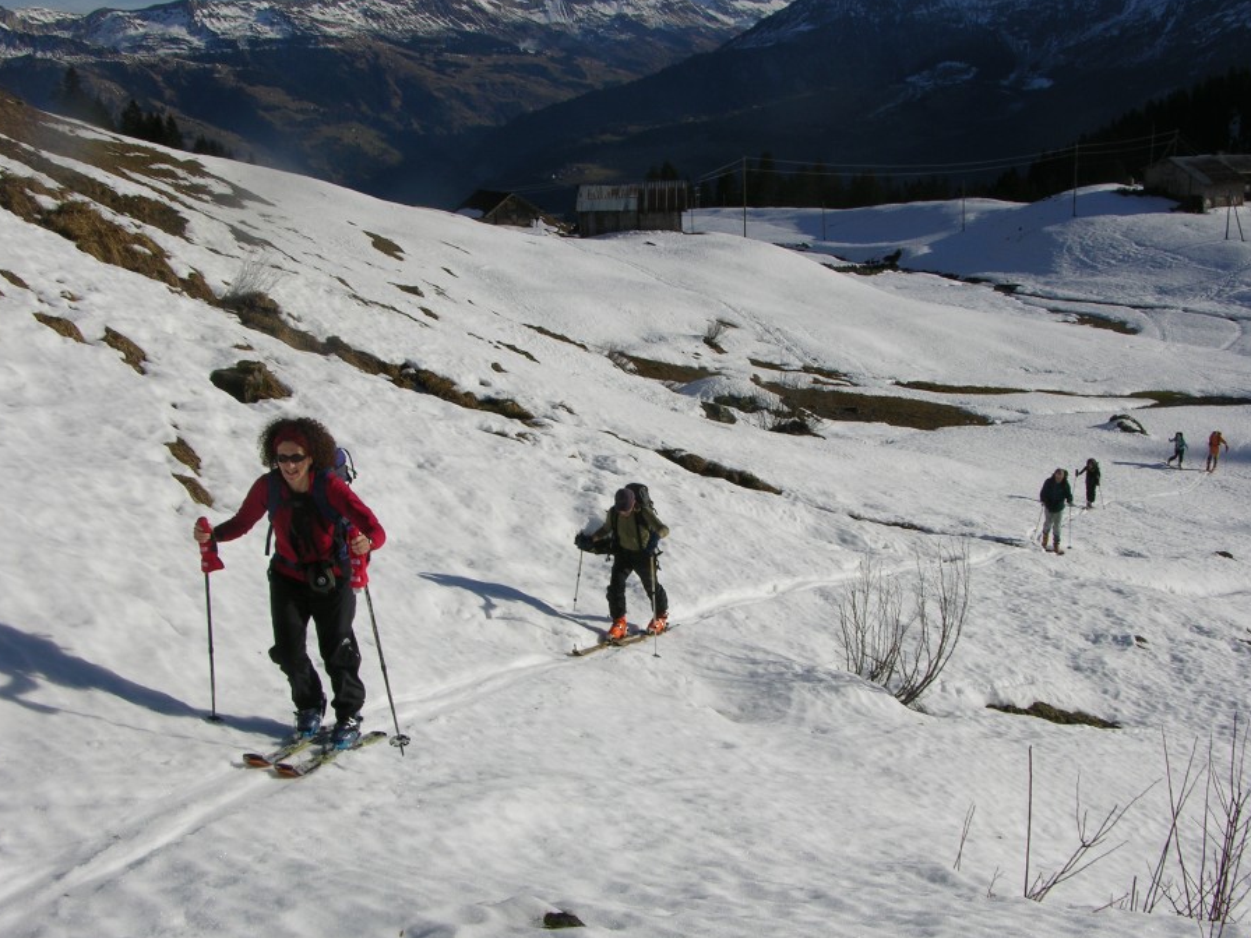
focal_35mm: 40
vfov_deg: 35.9
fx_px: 1446
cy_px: 504
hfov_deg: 46.8
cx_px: 630
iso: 50
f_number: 8
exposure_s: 1/326
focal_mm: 8.9
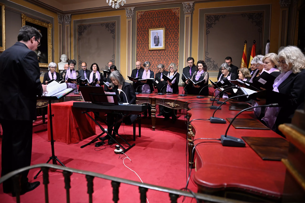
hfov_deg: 73.7
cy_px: 102
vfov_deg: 53.1
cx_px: 152
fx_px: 203
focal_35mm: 24
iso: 1250
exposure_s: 1/125
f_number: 2.8
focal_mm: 24
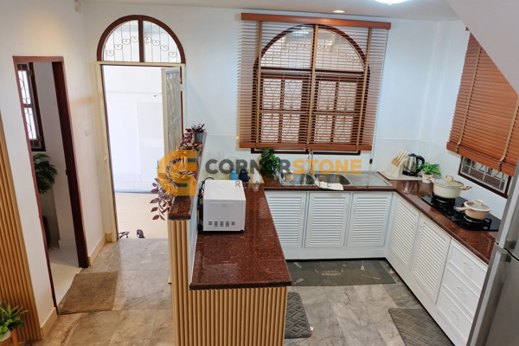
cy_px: 173
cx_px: 260
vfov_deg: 53.1
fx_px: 346
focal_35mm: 24
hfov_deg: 73.7
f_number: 3.5
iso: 400
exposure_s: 1/38
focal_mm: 16
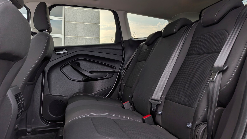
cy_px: 62
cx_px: 122
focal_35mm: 27
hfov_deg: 69.8
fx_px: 177
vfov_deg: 42.9
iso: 30
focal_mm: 4.53
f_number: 1.7
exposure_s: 1/894
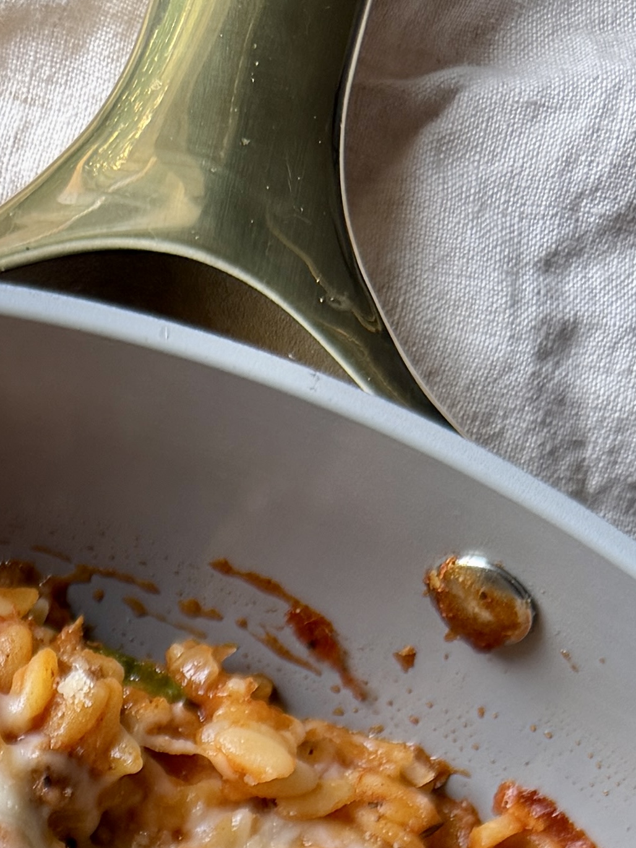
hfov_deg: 14.1
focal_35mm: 100
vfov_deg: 15.7
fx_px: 2450
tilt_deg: -80.4
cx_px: -235
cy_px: 1677
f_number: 1.78
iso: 64
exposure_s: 1/162
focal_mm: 6.76
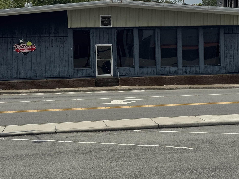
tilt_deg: +0.1
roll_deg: +2.1
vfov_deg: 19.5
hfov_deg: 26.0
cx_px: 113
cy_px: 47
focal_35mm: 75
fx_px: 518
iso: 64
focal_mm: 6.76
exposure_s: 1/7937
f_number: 1.78
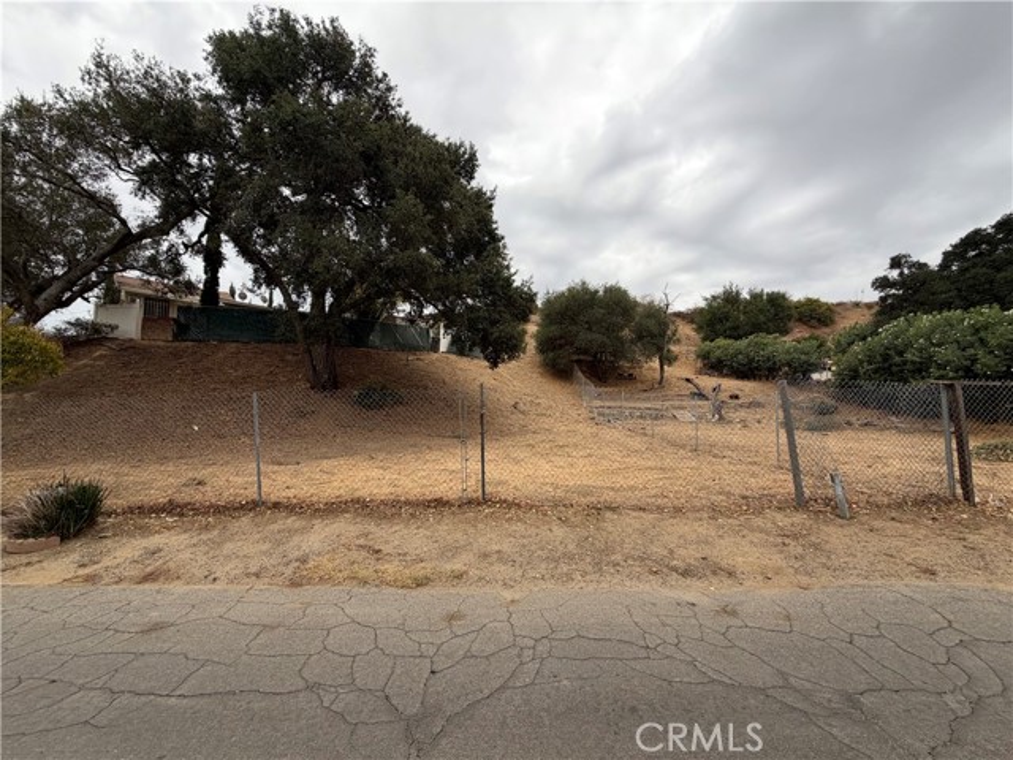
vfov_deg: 85.7
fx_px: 410
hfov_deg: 102.1
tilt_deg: +4.6
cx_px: 506
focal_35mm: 14
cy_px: 380
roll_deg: -1.4
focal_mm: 2.22
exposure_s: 1/413
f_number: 2.2
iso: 64
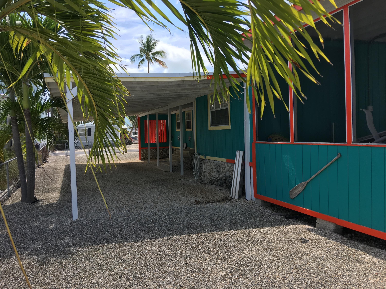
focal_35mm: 29
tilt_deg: -1.1
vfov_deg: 48.2
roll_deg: +0.6
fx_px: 323
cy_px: 144
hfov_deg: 61.7
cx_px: 193
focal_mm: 4.15
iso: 25
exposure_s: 1/962
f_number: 2.2
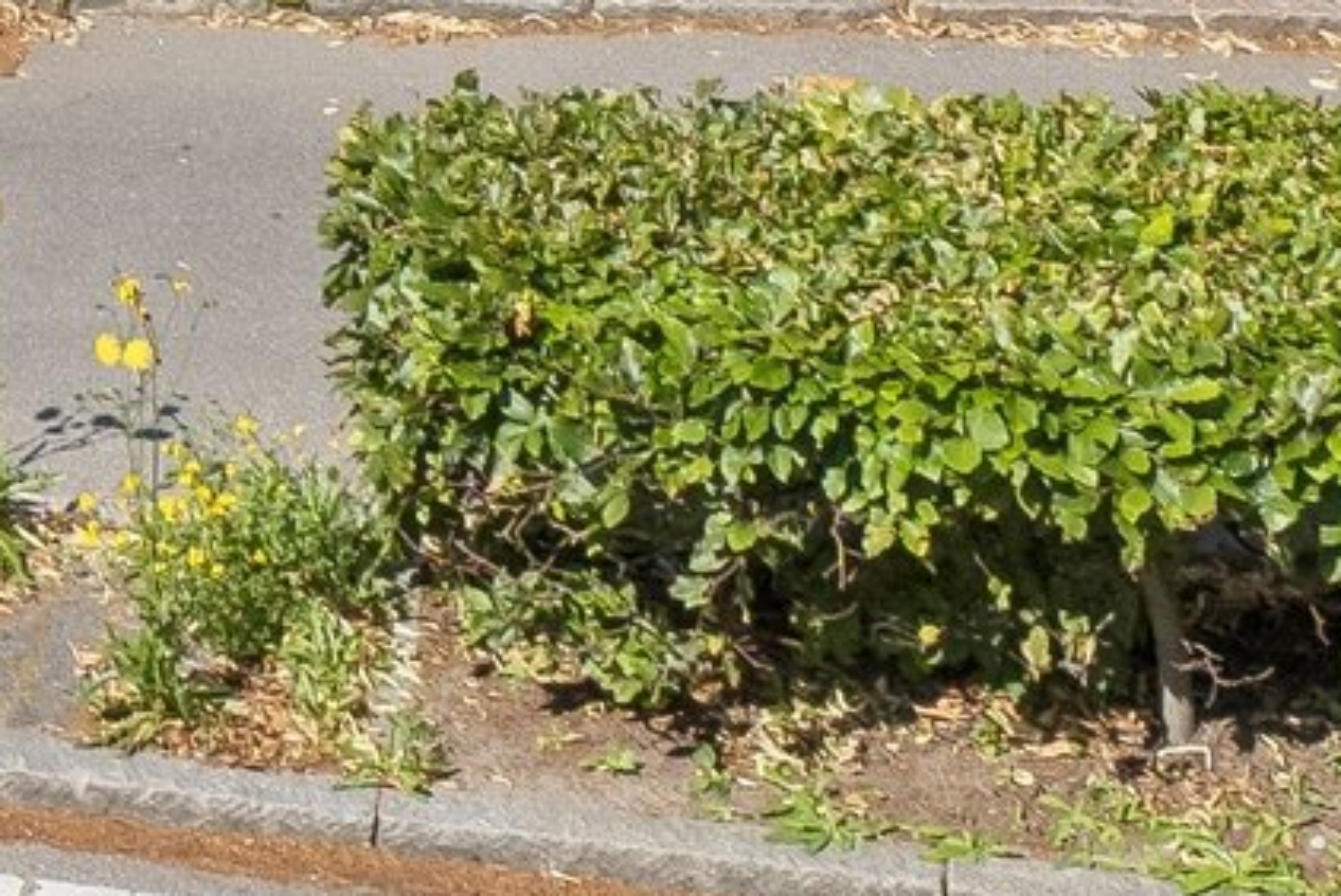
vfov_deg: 6.0
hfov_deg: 9.2
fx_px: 7745
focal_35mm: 208
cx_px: -1443
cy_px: -2154
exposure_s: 1/1000
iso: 250
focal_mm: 19.5
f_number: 8
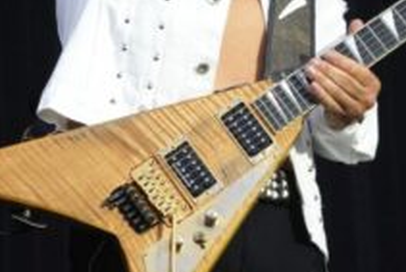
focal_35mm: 349
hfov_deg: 5.9
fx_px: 3939
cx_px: 258
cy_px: -191
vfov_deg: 3.9
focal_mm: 64
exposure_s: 1/160
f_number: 5
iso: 1600
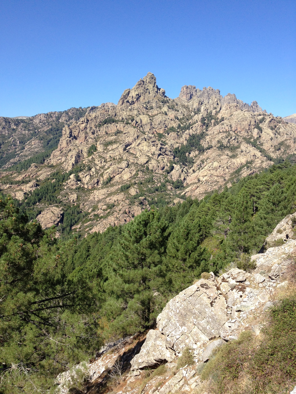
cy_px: 197
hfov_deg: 40.7
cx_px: 148
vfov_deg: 52.6
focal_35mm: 35
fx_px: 399
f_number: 2.4
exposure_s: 1/1126
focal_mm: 4.28
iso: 64
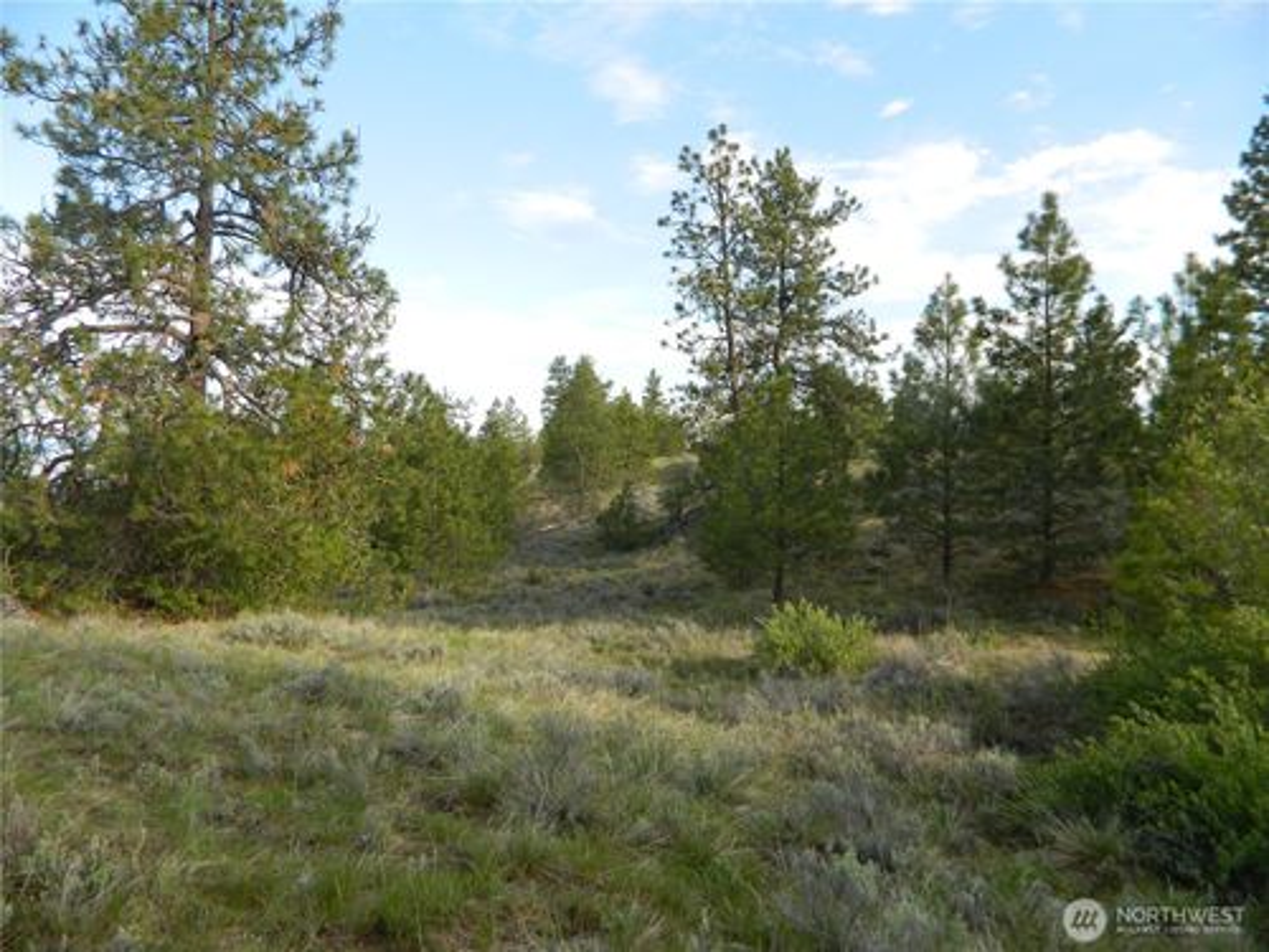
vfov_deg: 54.9
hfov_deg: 69.4
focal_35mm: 25
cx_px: 634
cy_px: 476
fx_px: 916
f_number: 3.1
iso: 80
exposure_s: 1/400
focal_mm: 4.5
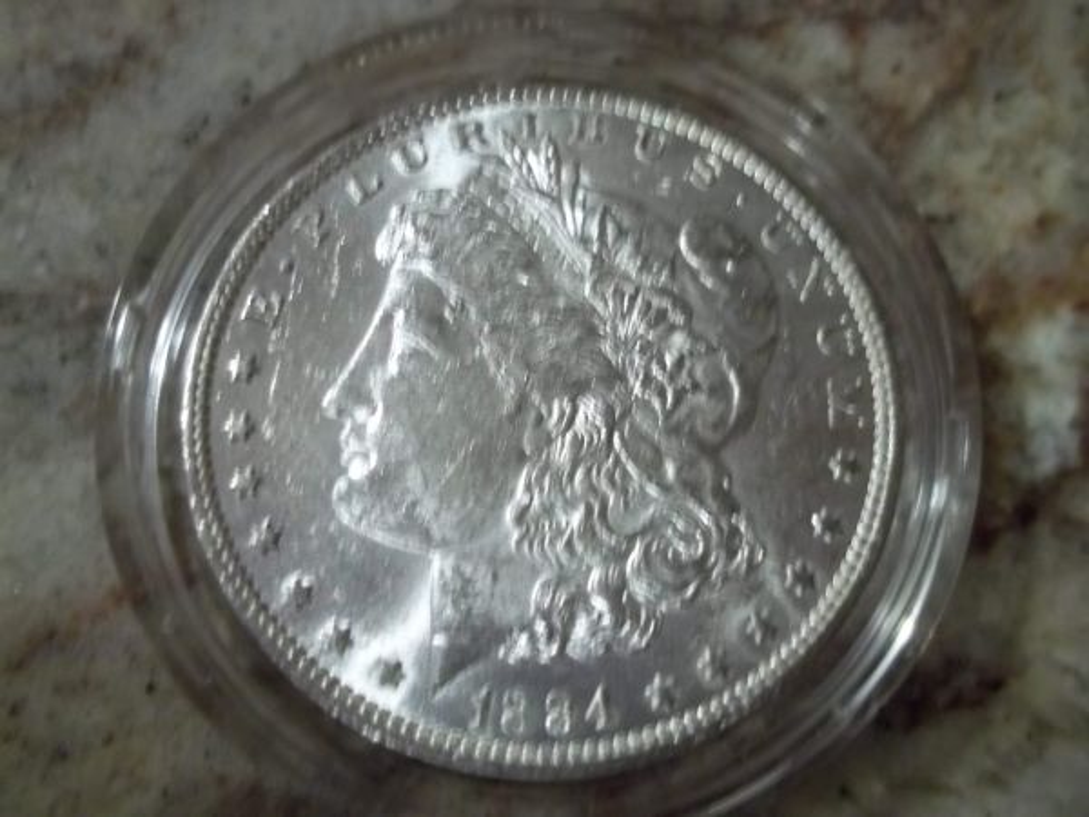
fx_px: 1133
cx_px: 544
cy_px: 408
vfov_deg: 39.7
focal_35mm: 36
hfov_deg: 51.4
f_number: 3.1
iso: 231
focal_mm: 6.5
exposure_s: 1/8
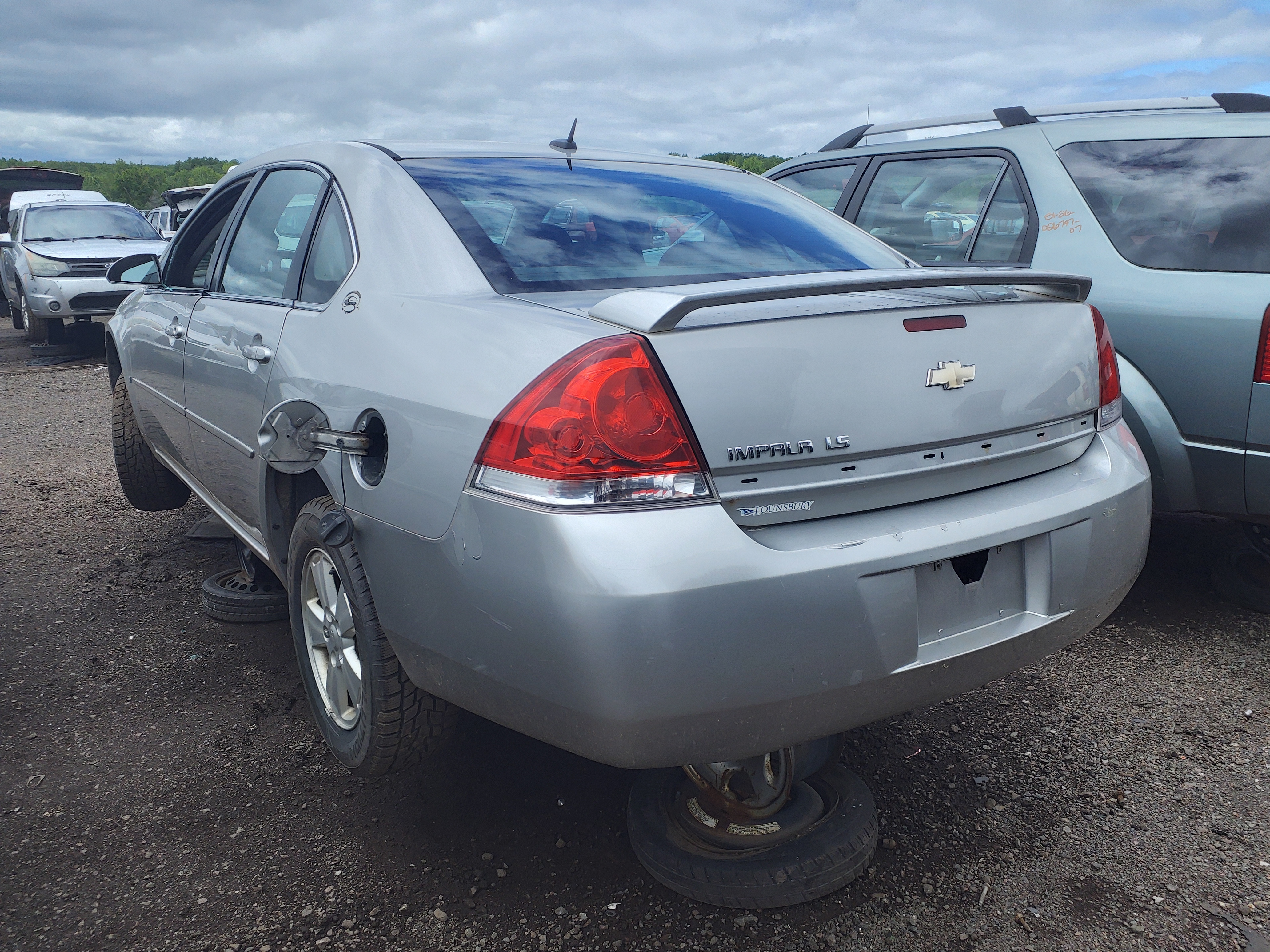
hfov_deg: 67.3
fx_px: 954
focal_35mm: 26
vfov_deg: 53.1
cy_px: 476
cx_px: 635
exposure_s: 1/805
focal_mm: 3.58
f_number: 1.9
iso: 40
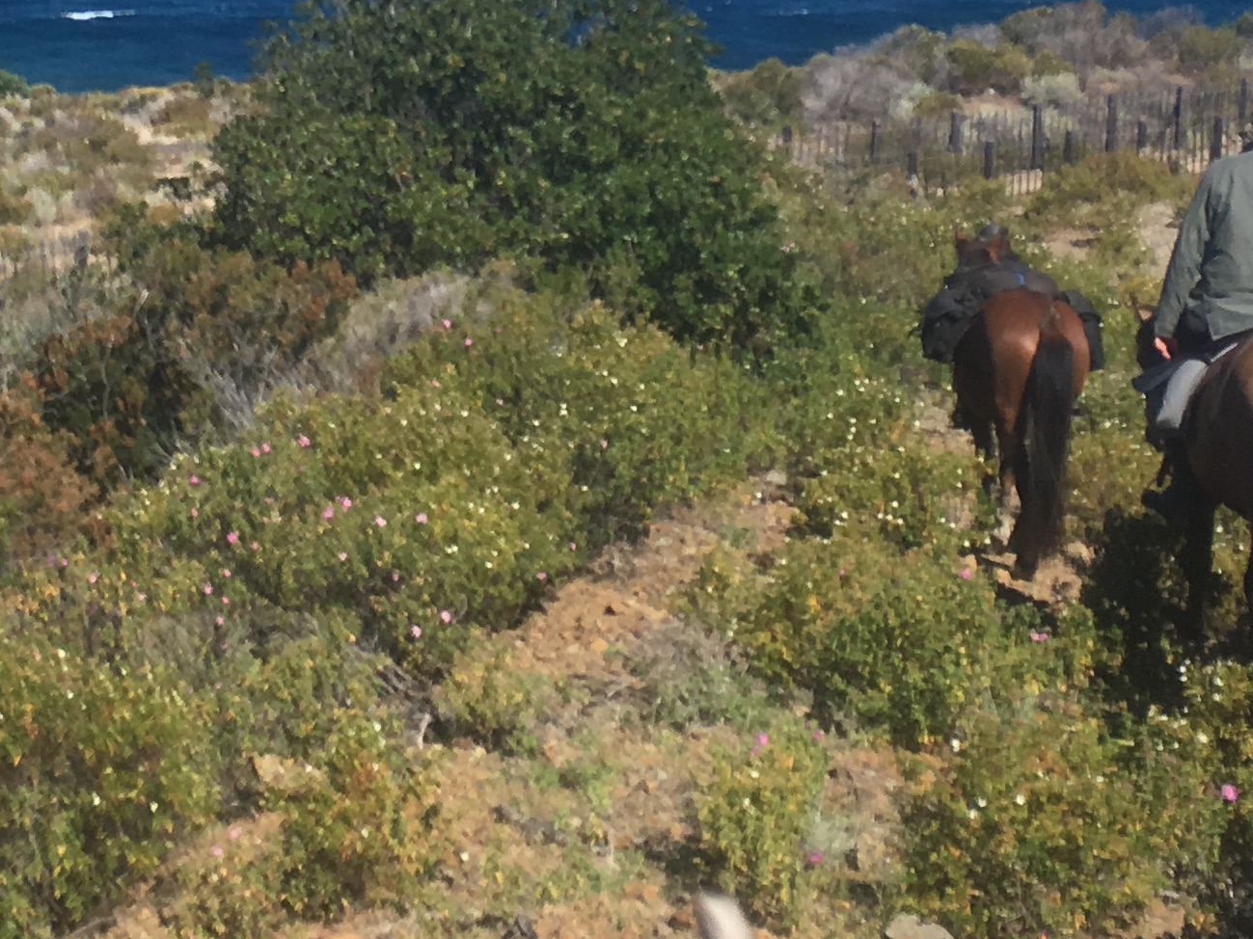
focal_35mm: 90
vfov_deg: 16.0
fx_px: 3257
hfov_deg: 21.7
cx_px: 464
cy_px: -64
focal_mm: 4.15
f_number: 2.2
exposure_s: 1/1451
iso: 25
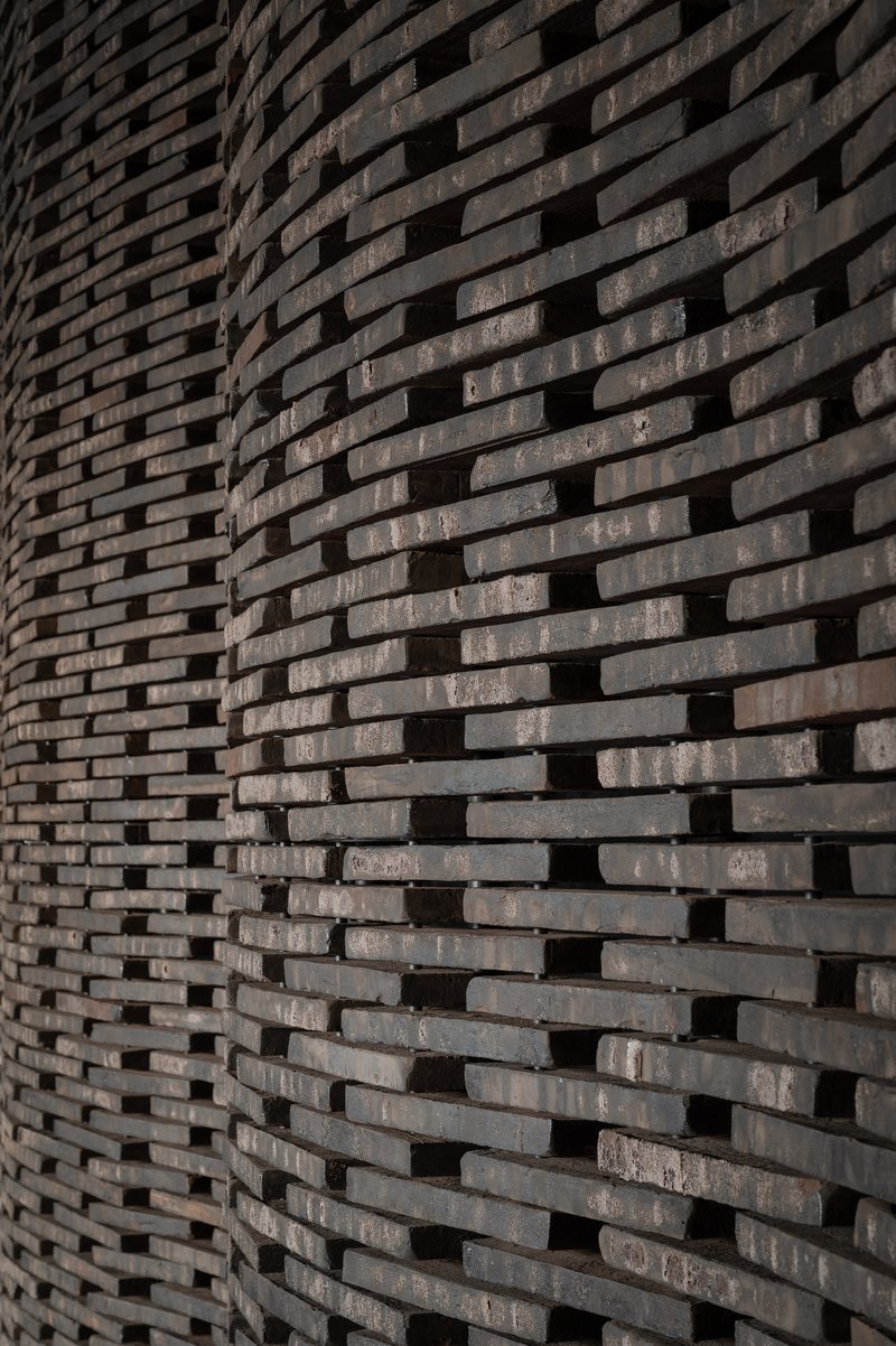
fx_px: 2616
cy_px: 673
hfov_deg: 19.4
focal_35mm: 70
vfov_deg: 28.9
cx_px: 448
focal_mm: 70
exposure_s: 1/6
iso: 200
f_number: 9
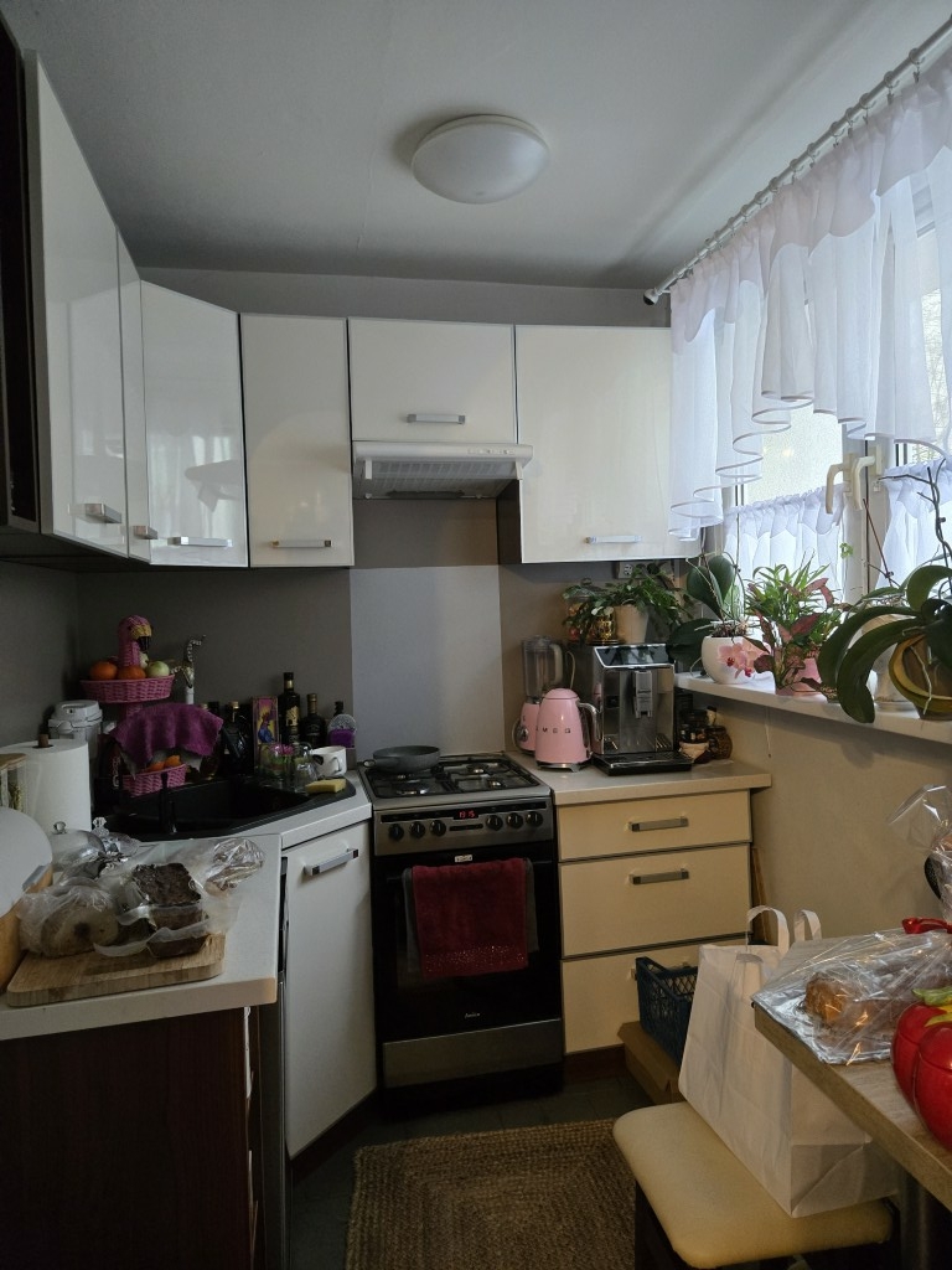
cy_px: 635
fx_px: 843
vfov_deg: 73.9
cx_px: 476
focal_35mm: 23
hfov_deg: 58.9
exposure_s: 1/100
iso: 800
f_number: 1.8
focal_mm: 5.4
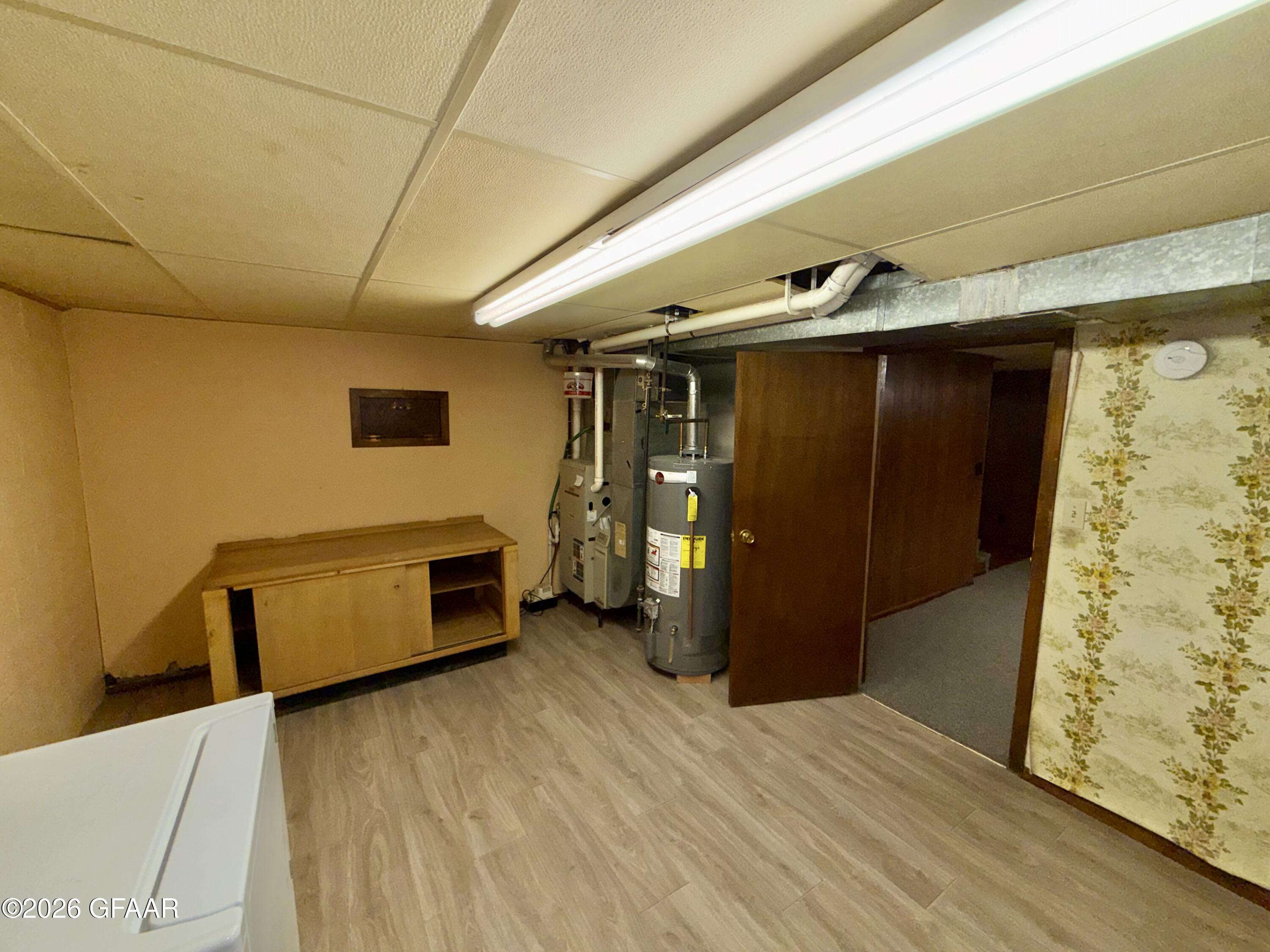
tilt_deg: -8.0
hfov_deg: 102.1
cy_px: 476
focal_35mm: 14
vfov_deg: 85.7
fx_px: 514
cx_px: 635
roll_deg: -0.2
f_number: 2.2
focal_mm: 2.22
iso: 25
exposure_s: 1/60
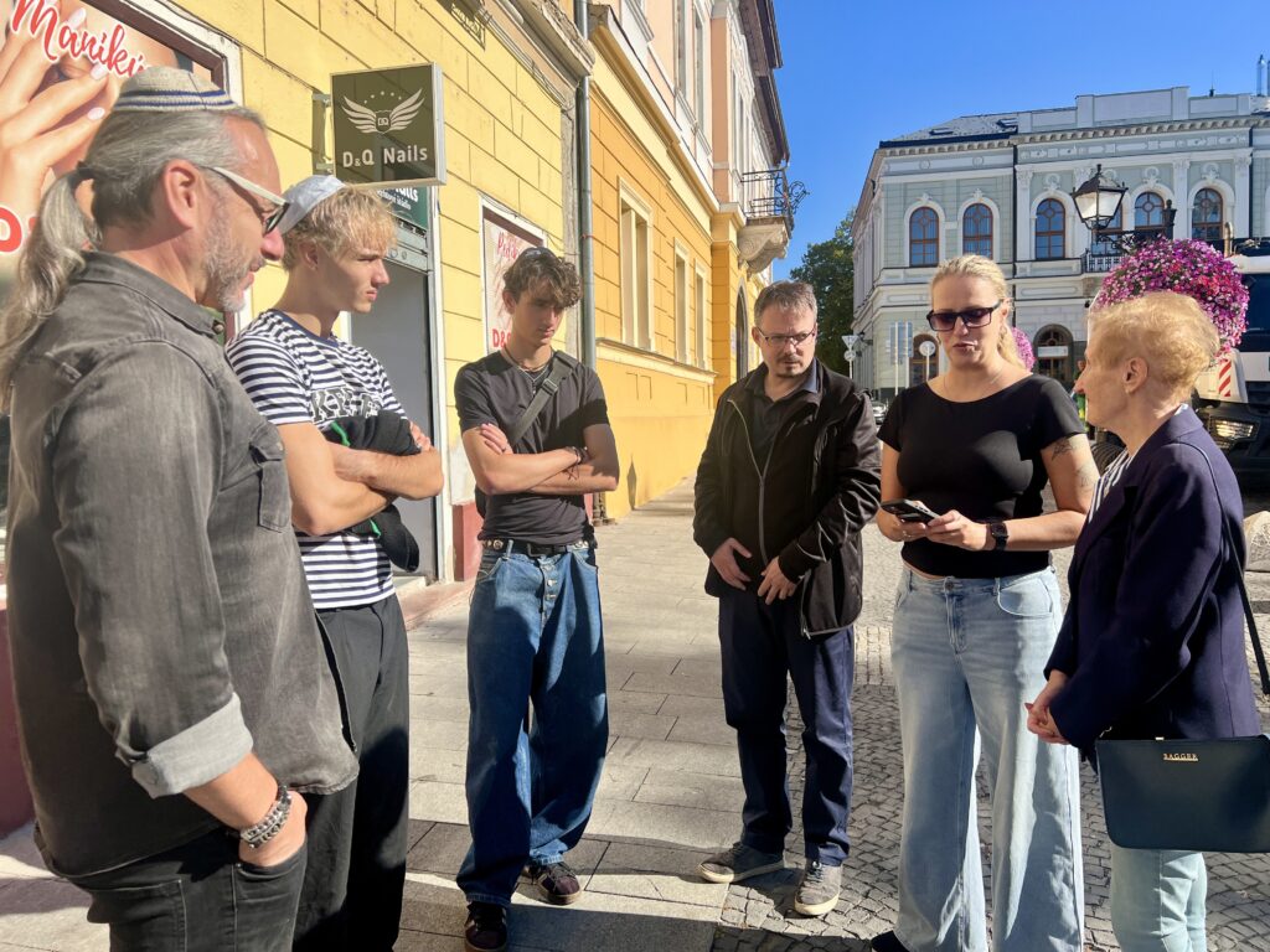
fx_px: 954
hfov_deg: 67.3
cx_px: 635
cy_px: 476
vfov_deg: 53.1
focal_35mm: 26
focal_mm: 5.7
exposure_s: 1/4274
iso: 50
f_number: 1.5
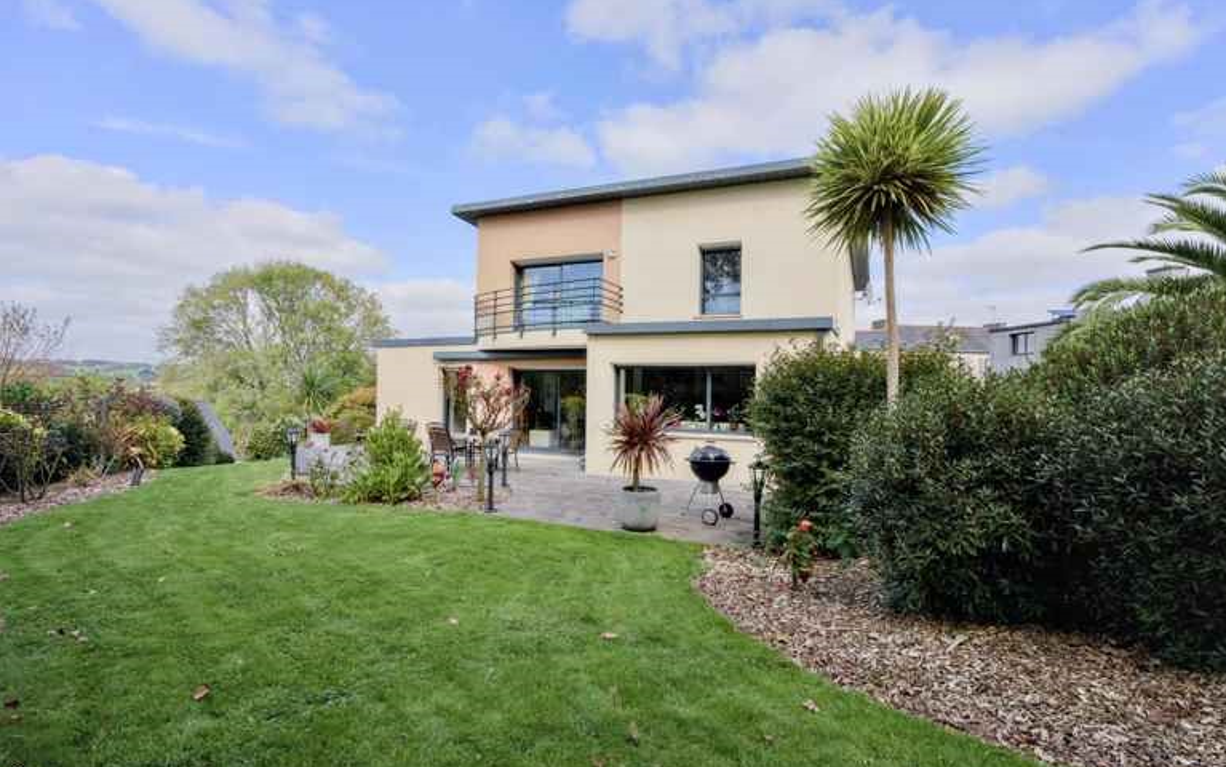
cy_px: 394
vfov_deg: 68.0
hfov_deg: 94.3
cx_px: 638
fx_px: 568
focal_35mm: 17
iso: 800
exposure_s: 1/4000
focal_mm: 16
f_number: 8
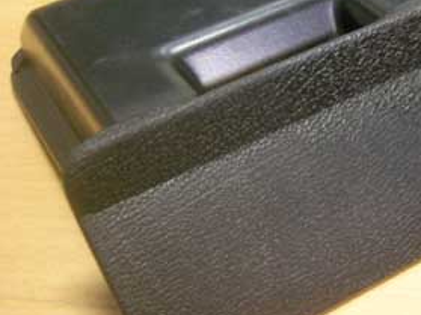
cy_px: 164
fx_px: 802
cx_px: 300
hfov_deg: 29.1
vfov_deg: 22.2
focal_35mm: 66
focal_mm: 7.7
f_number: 3.2
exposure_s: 1/4.4
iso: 82
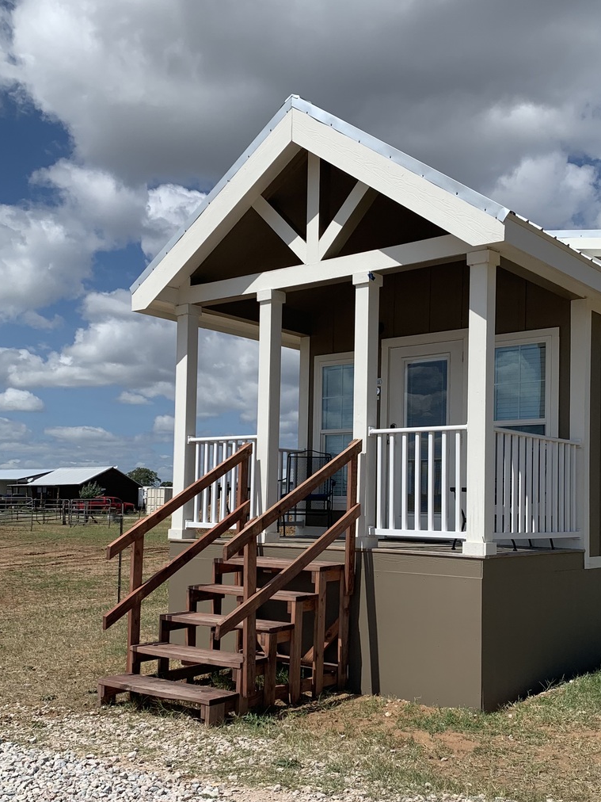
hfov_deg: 38.5
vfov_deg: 49.9
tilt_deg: +4.0
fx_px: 857
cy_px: 464
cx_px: 360
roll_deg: -1.0
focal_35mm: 37
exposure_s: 1/4902
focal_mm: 4.25
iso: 25
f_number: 1.8
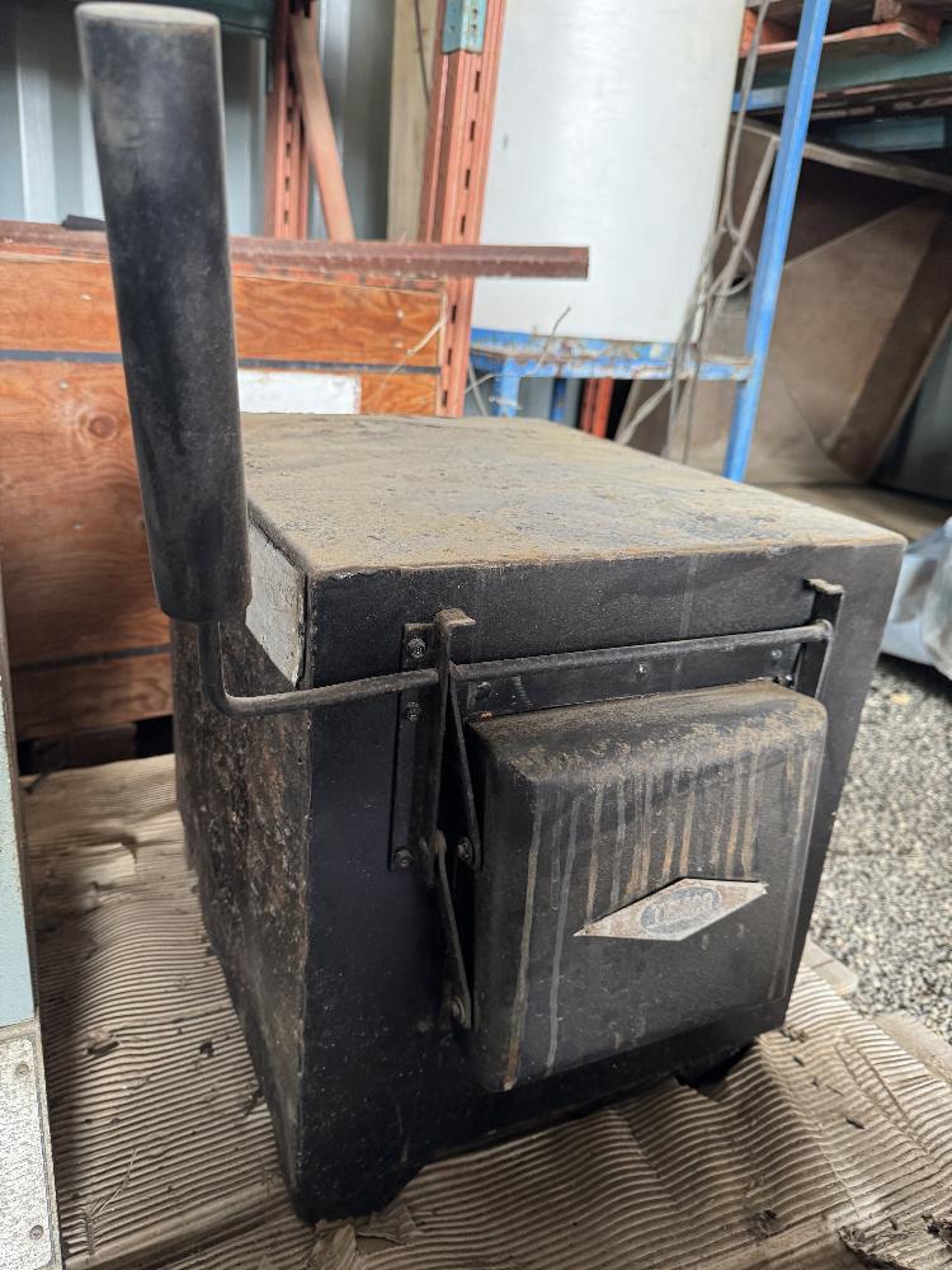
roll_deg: -5.2
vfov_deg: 71.6
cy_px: 635
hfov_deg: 56.8
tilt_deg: -20.2
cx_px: 476
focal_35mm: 24
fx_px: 880
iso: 320
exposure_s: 1/60
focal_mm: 6.76
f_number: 1.78
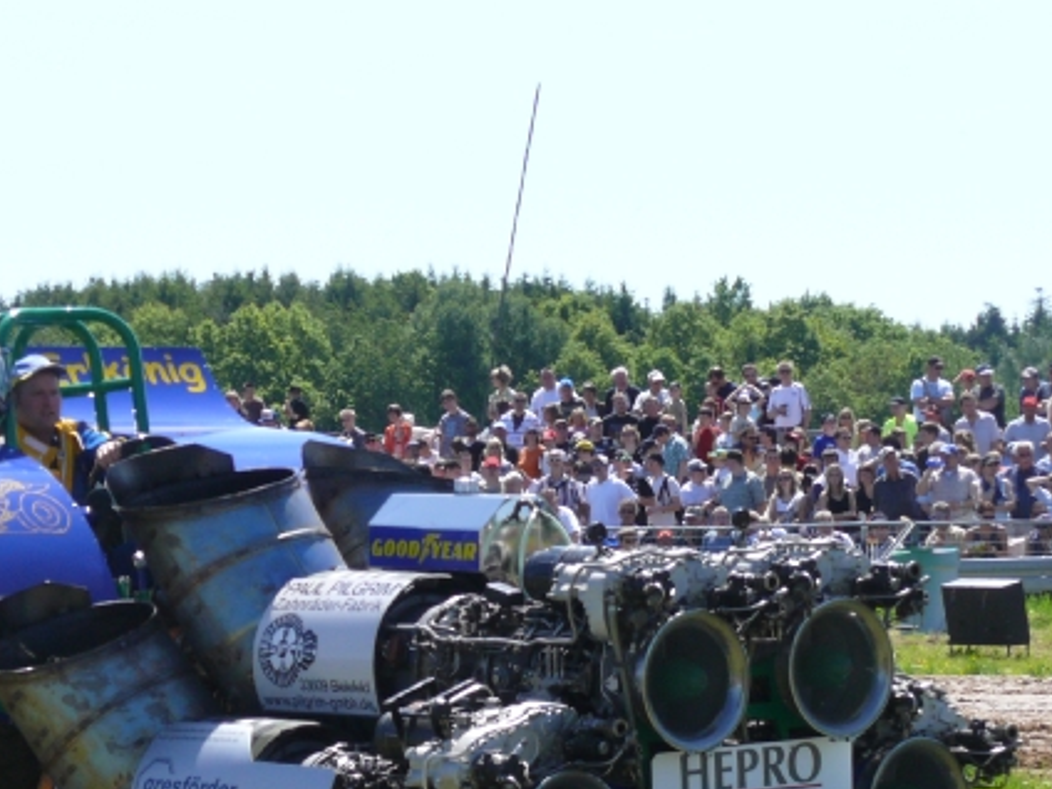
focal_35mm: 198
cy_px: 586
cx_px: 394
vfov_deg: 7.5
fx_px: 6017
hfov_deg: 10.0
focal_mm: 22.1
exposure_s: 1/320
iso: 100
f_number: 5.6
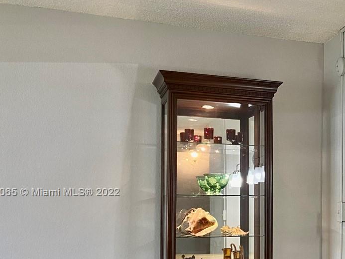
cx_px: 358
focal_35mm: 60
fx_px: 598
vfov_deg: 24.2
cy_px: 193
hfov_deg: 29.6
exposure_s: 1/60
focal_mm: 4.25
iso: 80
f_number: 1.8
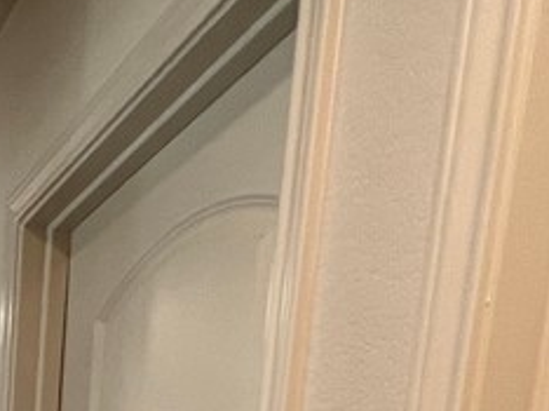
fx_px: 903
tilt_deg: -11.3
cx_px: -253
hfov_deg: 25.9
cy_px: 789
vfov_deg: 18.4
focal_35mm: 57
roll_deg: -0.3
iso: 200
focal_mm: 1.57
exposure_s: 1/120
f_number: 1.8
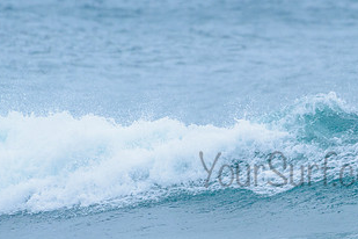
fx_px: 11724
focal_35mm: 1179
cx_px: 351
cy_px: 157
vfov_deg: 1.2
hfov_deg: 1.7
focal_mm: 500
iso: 800
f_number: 5.6
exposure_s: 1/2000
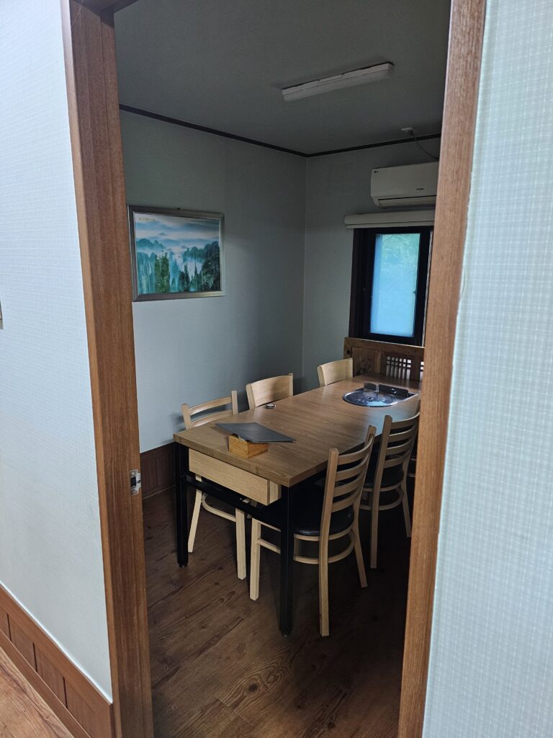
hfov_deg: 58.9
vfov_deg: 73.9
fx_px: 490
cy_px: 369
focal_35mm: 23
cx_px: 276
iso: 640
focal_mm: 6.3
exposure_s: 1/60
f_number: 1.7
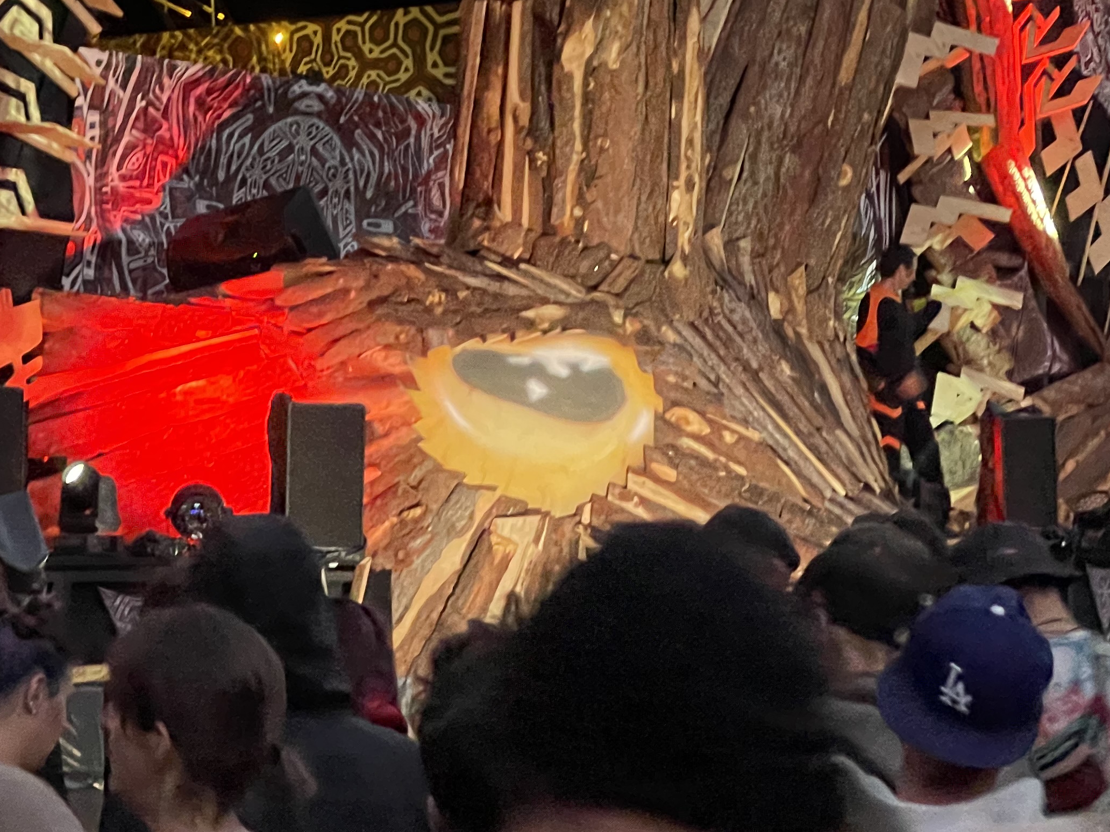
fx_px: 4008
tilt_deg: +6.7
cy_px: 89
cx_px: 331
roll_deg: +0.0
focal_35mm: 125
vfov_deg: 11.8
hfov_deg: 15.7
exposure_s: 1/30
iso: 1250
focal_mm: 7.5
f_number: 2.2
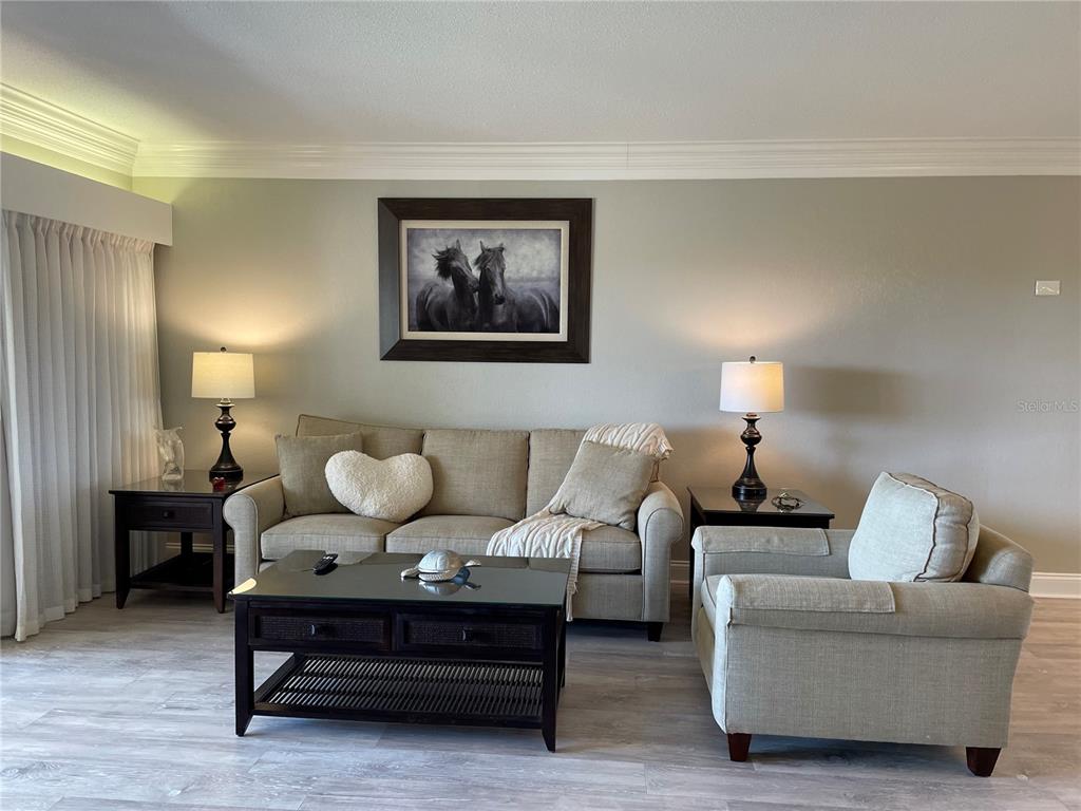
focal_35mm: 26
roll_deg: +0.6
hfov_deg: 67.3
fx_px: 812
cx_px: 540
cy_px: 406
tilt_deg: -5.1
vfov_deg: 53.1
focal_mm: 4.2
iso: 80
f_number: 1.6
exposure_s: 1/60
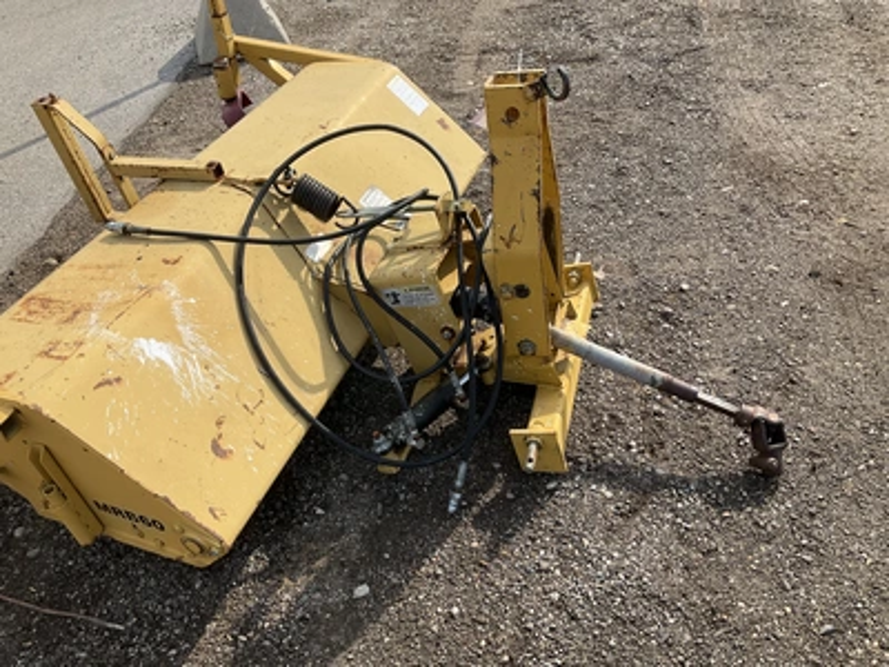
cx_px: 444
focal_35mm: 29
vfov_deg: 48.2
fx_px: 745
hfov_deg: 61.7
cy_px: 334
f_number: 1.8
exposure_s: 1/1035
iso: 25
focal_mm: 3
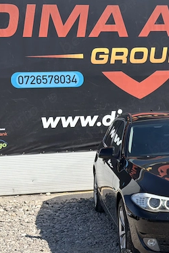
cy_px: 133
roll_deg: +1.8
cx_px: 155
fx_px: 562
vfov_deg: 25.3
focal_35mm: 80
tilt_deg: +0.4
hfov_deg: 16.8
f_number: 1.78
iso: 80
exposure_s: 1/4098
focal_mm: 6.76
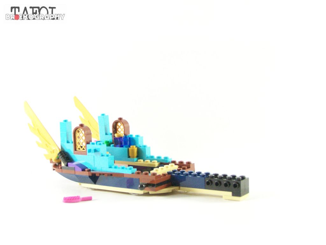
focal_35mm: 59
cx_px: 163
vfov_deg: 24.8
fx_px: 556
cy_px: 122
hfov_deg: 32.7
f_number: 3.6
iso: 400
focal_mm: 9.8
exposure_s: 1/60
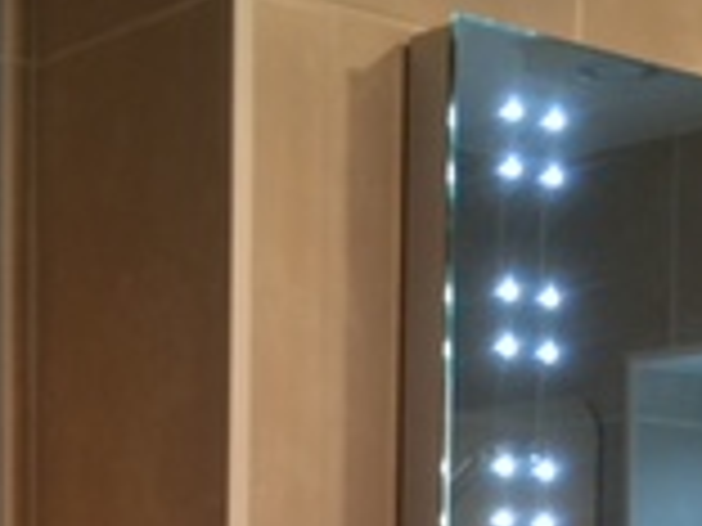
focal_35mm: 119
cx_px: 536
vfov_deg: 11.3
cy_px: 1039
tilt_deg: -7.4
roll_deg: -0.7
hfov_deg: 16.5
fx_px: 2413
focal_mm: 4.15
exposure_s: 1/33
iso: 125
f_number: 2.2
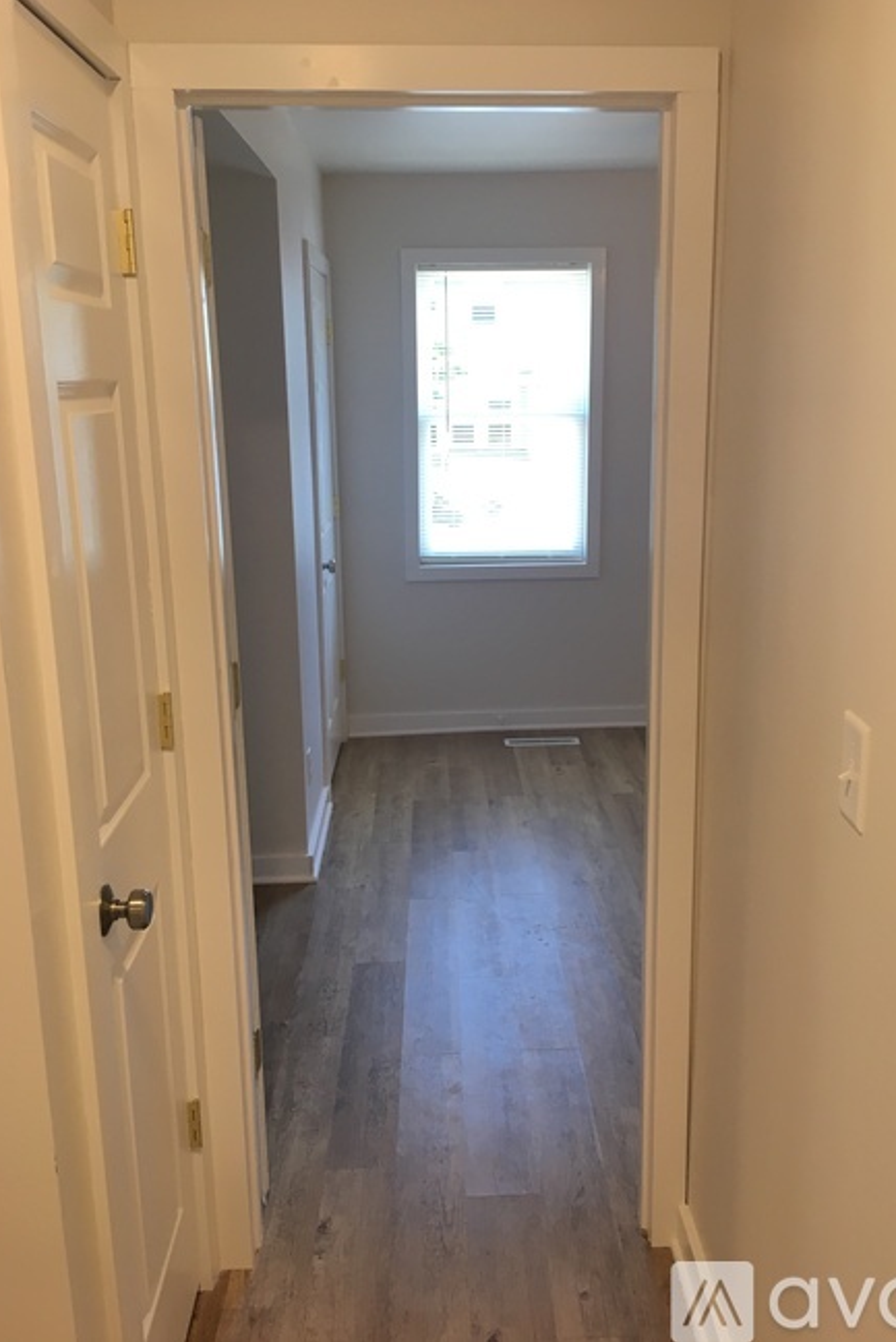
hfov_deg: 42.3
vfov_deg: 60.3
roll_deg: -0.9
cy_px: 654
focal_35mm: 31
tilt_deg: -13.0
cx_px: 488
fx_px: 1157
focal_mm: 4.15
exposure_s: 1/30
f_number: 2.2
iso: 50
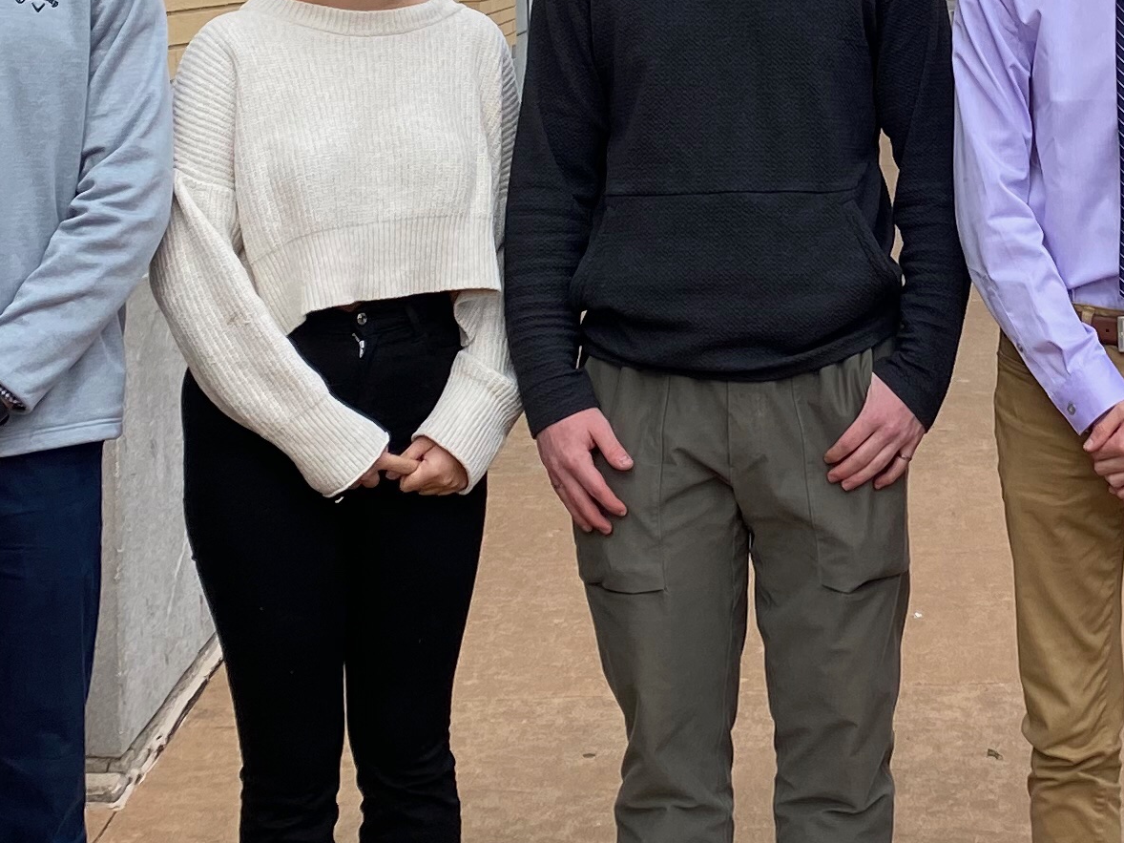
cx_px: 1022
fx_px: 2889
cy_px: -89
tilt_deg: +0.8
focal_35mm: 89
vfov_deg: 16.1
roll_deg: +1.9
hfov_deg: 21.5
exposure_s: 1/1316
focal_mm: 4.25
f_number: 1.8
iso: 32
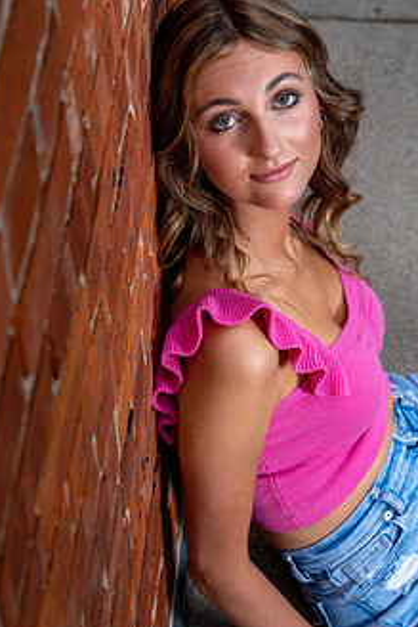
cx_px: 261
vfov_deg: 21.2
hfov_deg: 14.3
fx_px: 1670
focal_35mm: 96
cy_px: 321
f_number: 6.3
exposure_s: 1/160
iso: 100
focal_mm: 70
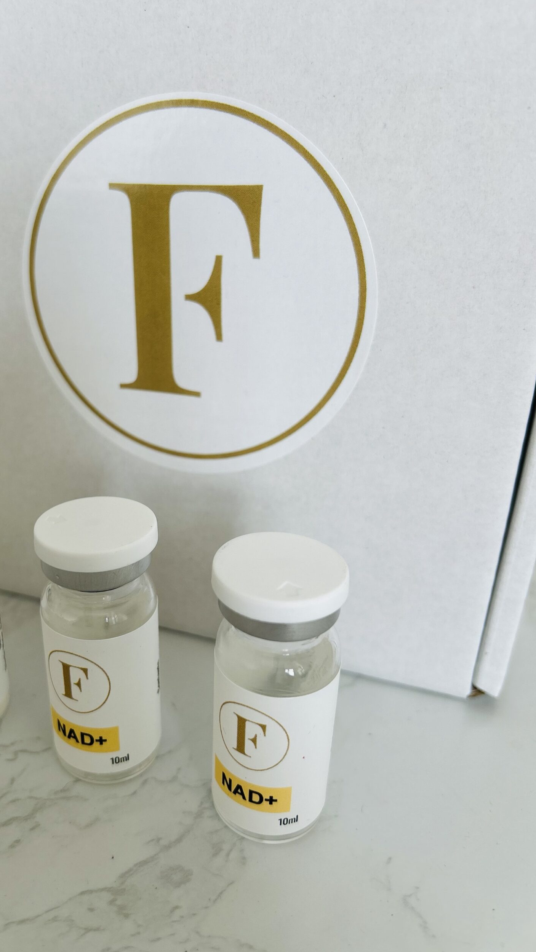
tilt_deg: -26.2
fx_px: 733
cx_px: 176
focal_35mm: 29
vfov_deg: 66.1
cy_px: 473
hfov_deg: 39.7
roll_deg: -1.3
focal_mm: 5.7
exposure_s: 1/124
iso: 32
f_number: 1.5
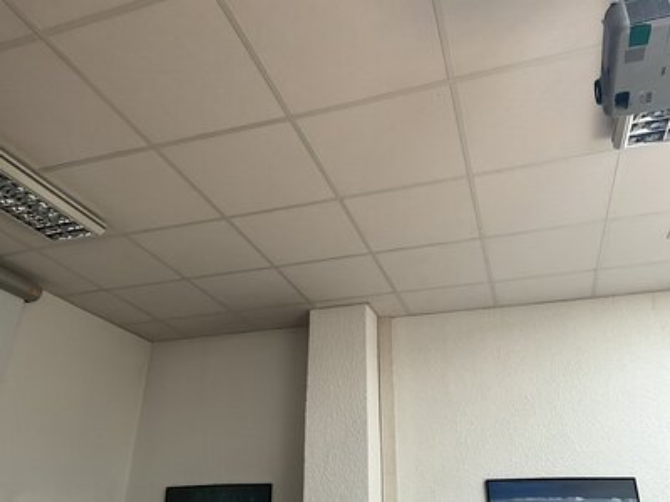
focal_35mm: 29
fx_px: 561
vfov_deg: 48.2
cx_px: 335
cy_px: 251
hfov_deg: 61.7
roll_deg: -0.2
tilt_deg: +27.4
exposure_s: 1/87
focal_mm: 3
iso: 64
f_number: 1.8
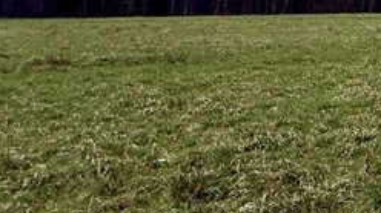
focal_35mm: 63
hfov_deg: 19.4
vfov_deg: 18.6
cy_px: 0
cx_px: 757
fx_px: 636
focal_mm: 2.22
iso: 50
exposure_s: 1/388
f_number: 2.2
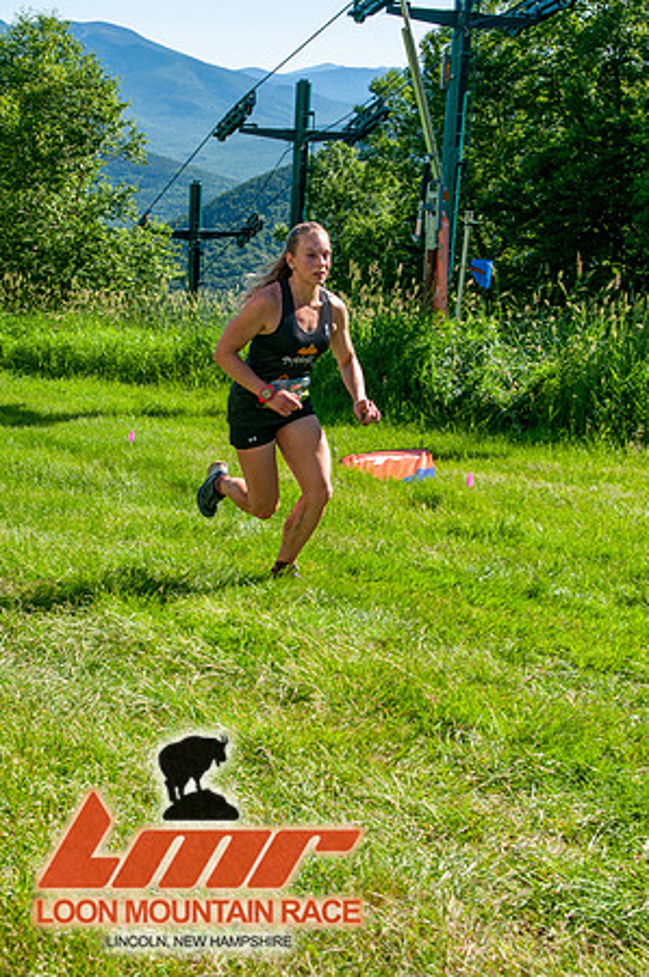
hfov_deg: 26.4
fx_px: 1382
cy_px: 488
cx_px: 324
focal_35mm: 51
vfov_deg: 38.9
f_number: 8
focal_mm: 34
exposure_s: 1/400
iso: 200
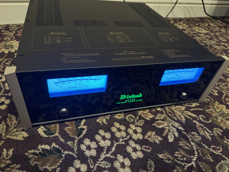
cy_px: 86
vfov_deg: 56.8
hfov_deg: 71.6
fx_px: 159
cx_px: 114
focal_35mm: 24
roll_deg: -9.7
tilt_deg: -39.9
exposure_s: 1/30
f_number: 1.78
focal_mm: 6.76
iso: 1000
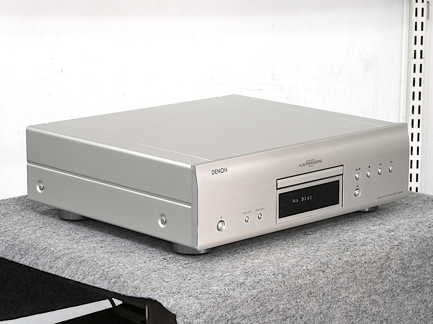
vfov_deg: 12.9
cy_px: 162
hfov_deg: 17.1
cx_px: 216
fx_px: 1438
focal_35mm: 115
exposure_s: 1/13
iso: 200
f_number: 5.1
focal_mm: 20.6
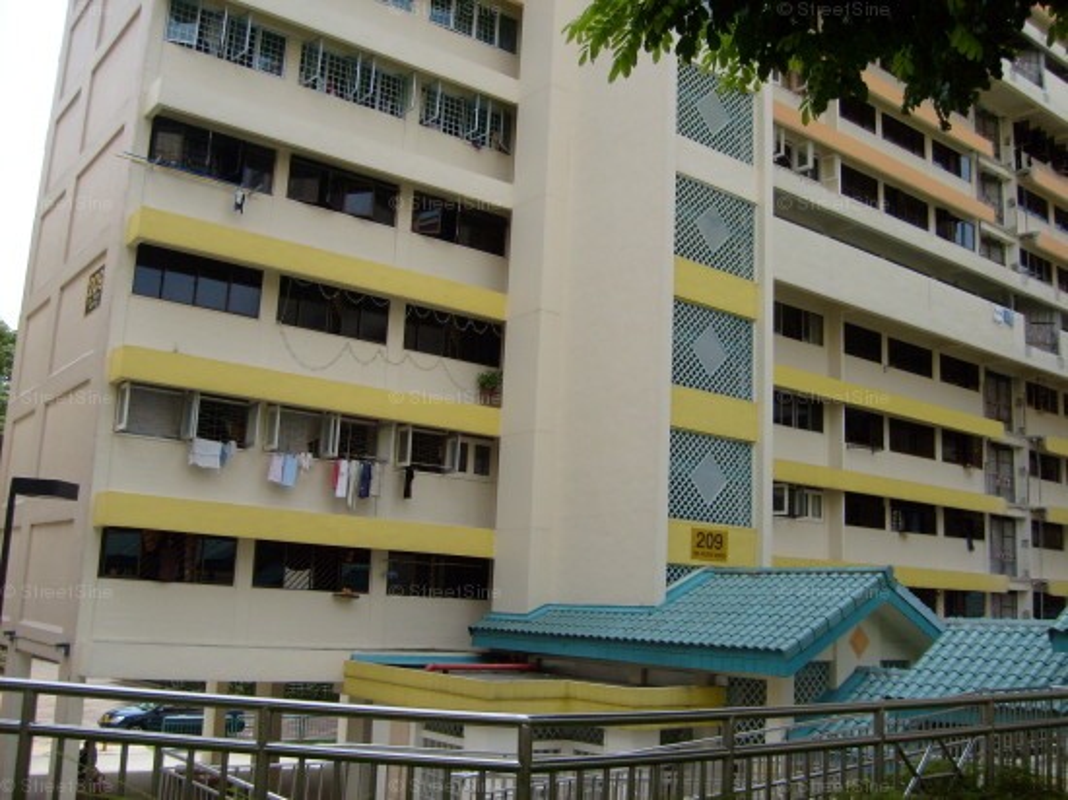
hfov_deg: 52.6
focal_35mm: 35
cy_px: 400
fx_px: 1079
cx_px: 534
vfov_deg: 40.7
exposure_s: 1/180
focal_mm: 5.8
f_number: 7.1
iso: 80
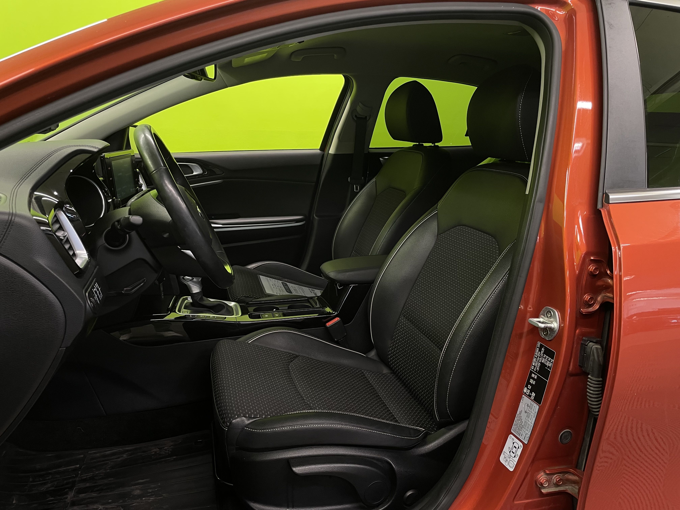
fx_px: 511
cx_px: 340
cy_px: 255
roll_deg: -0.8
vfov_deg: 53.1
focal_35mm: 26
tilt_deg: -14.8
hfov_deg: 67.3
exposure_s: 1/50
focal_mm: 4.2
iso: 160
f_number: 1.6
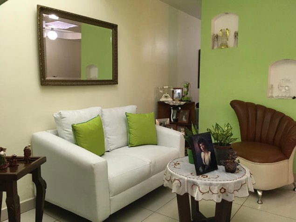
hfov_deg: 61.7
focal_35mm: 29
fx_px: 248
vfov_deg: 48.2
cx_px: 148
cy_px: 111
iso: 160
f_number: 2.2
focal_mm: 4.15
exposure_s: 1/30
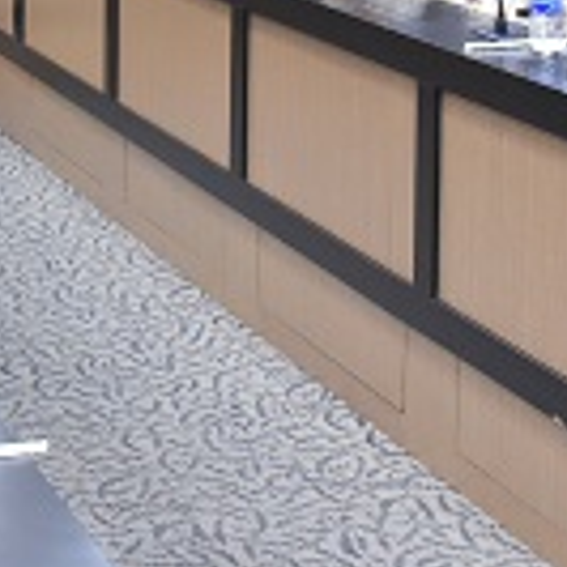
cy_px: -226
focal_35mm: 115
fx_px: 2131
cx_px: 85
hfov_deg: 15.0
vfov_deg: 14.4
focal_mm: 20
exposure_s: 1/40
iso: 1600
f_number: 6.3
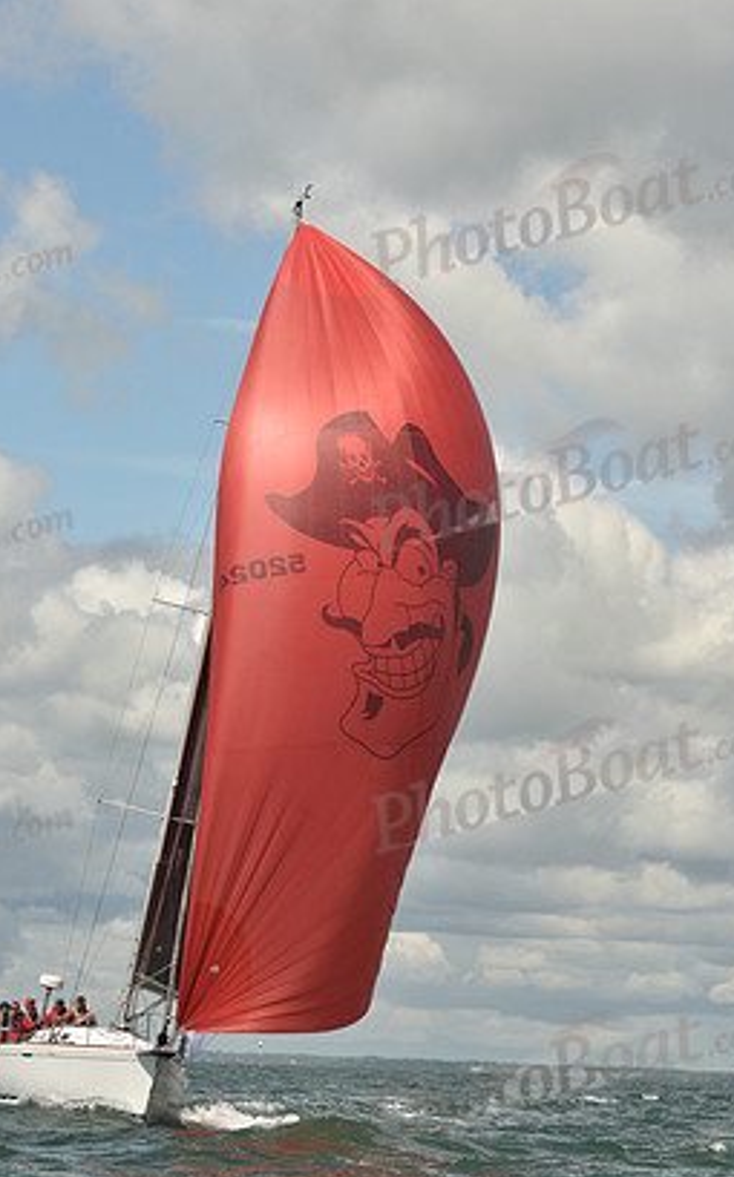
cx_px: 223
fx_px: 5194
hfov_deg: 8.1
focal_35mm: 162
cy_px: 671
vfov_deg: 12.9
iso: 320
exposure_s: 1/800
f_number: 13
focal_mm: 112
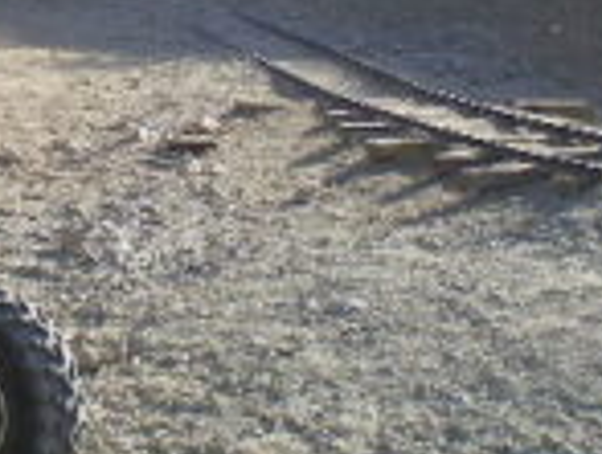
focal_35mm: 125
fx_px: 2179
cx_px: 18
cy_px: -94
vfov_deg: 11.7
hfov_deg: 15.5
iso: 64
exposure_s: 1/160
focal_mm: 6.3
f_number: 4.6
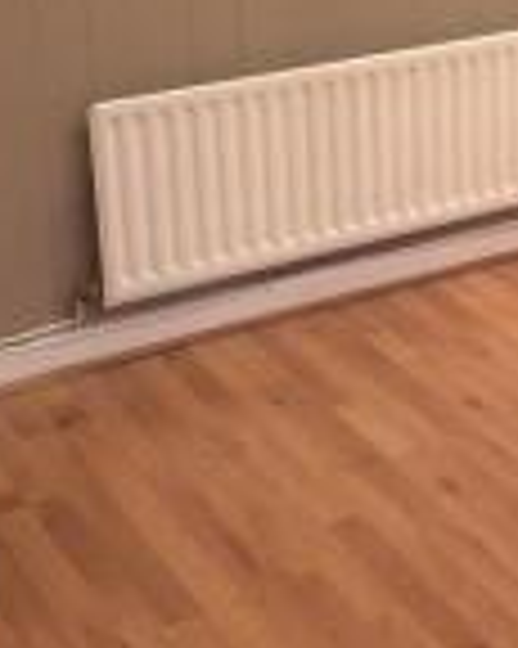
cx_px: 608
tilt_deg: -18.7
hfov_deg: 17.1
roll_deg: -2.0
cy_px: 92
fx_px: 1650
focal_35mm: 86
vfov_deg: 21.8
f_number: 2.2
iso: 200
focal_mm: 4.15
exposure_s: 1/33
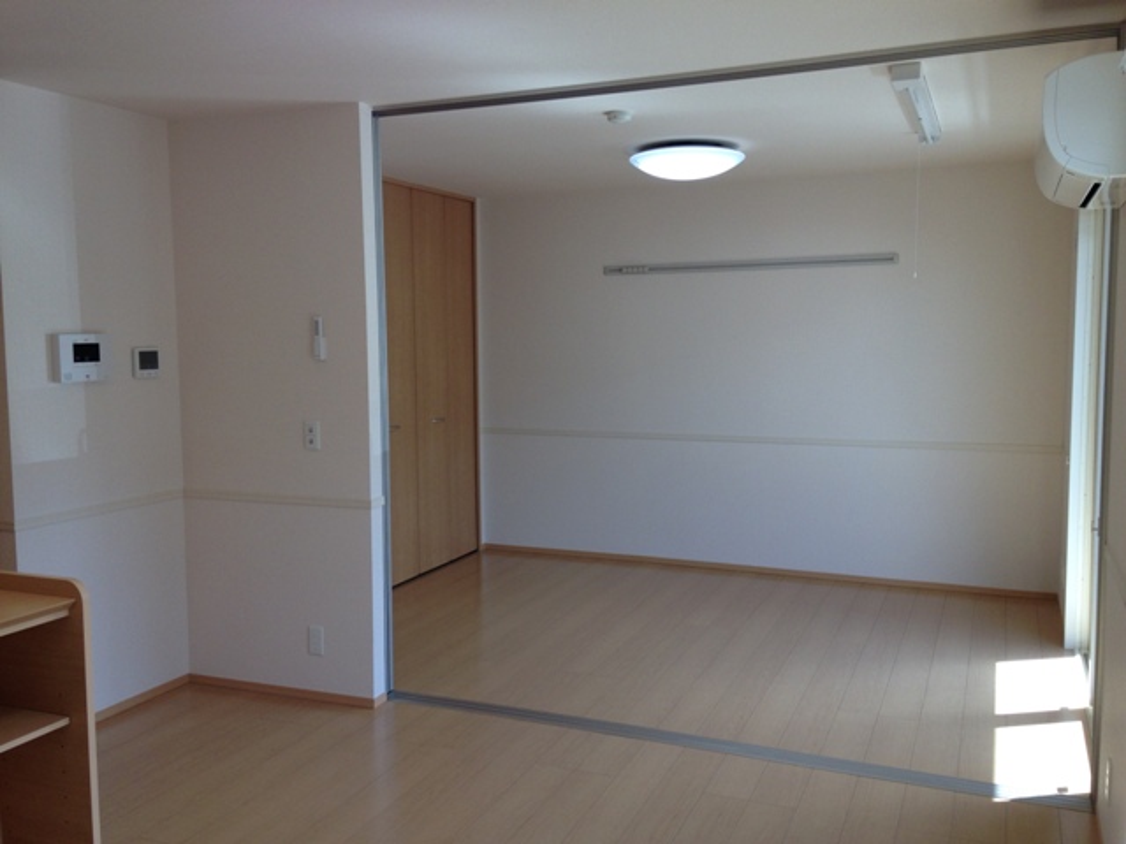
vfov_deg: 42.9
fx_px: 1073
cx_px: 563
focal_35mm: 33
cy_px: 422
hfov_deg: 55.4
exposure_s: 1/136
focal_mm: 4.12
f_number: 2.4
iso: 50
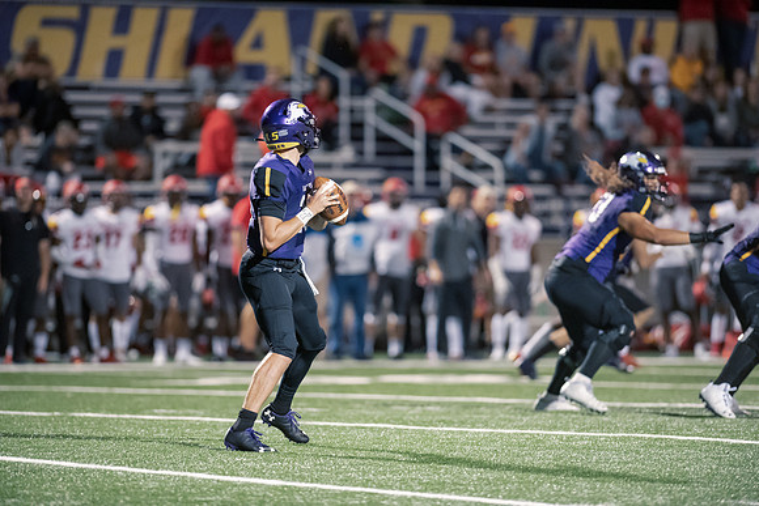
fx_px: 6326
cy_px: 253
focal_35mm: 300
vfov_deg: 4.6
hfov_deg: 6.9
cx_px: 380
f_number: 2.8
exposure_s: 1/400
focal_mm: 300
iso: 6400
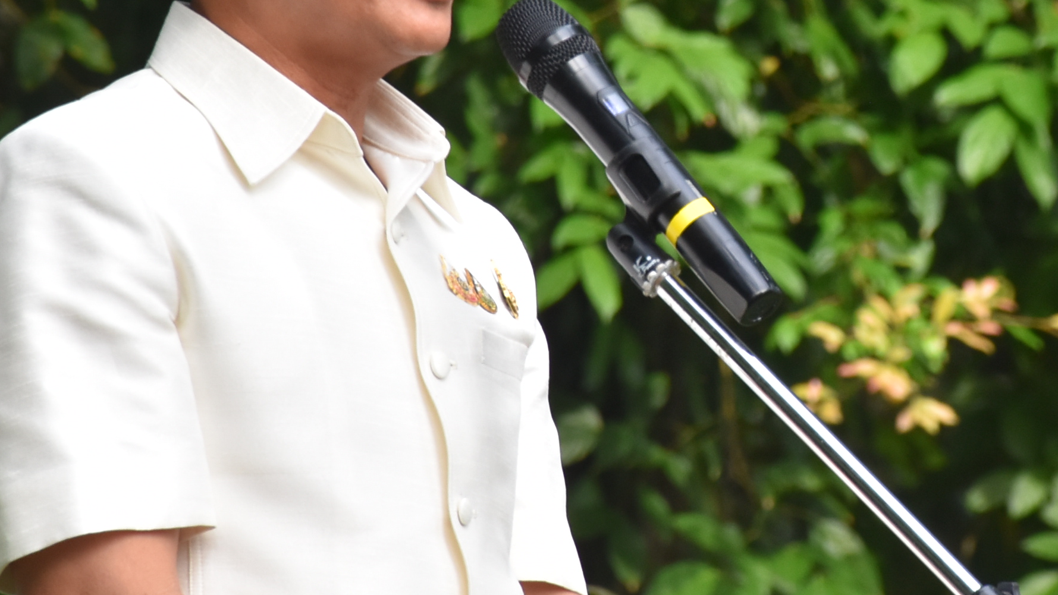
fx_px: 15599
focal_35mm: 556
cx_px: 758
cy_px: 141
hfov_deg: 3.9
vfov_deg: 2.2
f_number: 8
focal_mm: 140
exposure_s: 1/125
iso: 400
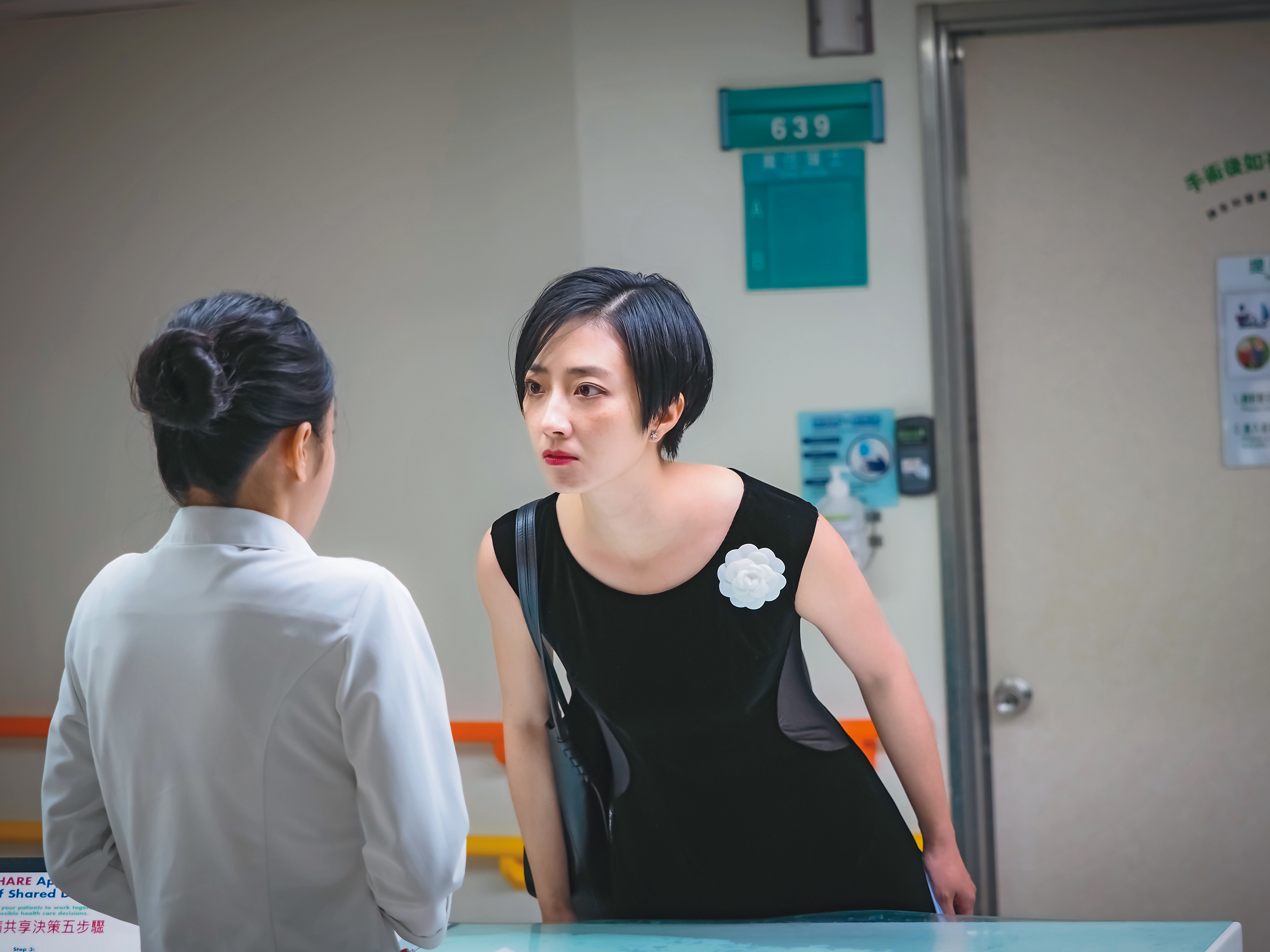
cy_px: 476
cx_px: 635
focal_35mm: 114
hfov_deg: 17.3
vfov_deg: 13.0
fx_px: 4182
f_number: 2.8
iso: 400
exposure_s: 1/40
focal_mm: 57
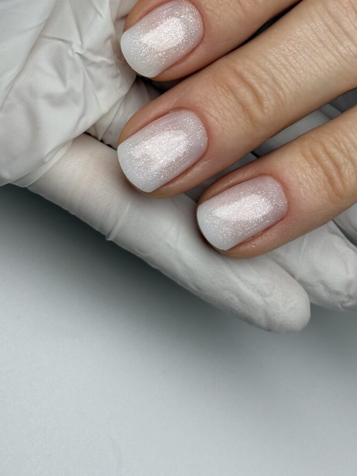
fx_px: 1059
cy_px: 148
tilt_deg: -64.5
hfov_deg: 19.1
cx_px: 246
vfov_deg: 25.2
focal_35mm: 77
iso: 125
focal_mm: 6.76
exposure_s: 1/2033
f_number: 1.78
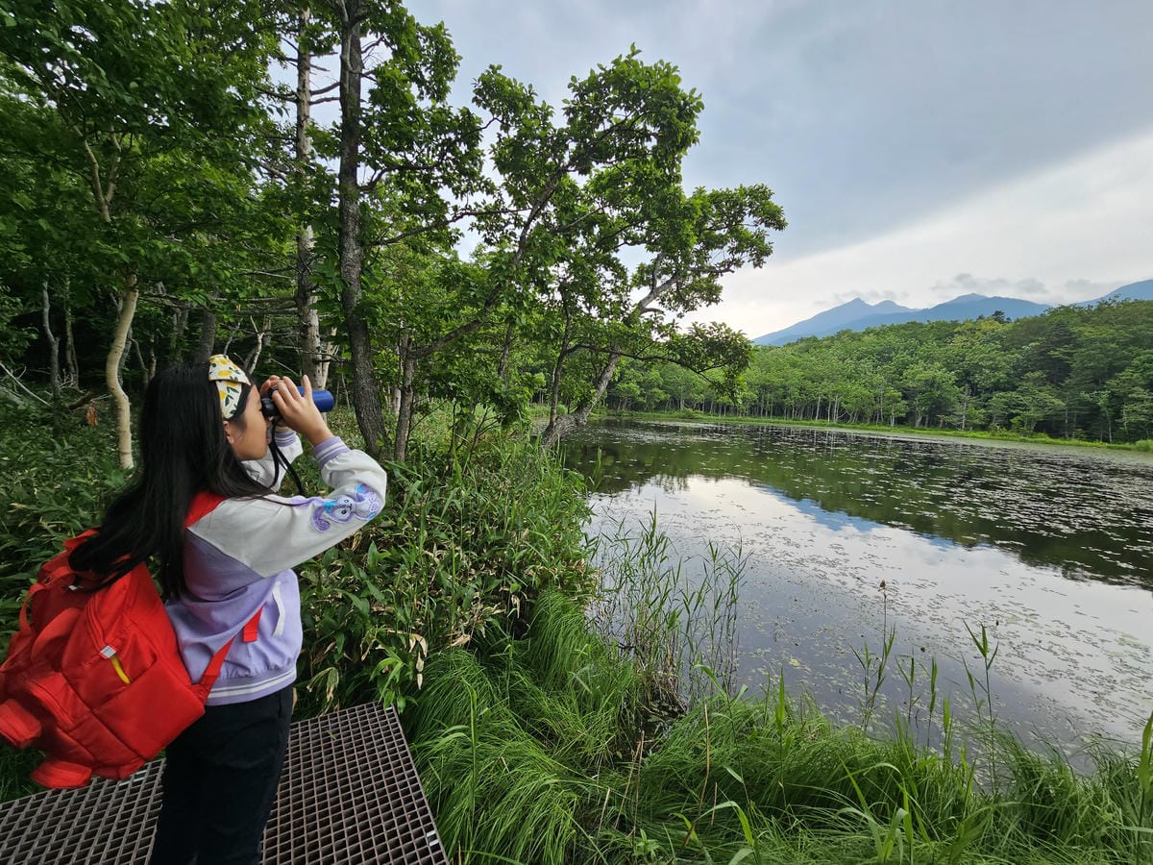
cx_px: 576
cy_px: 432
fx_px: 433
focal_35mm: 13
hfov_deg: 106.2
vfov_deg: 89.9
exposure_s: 1/326
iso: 50
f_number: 2.2
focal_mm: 2.2
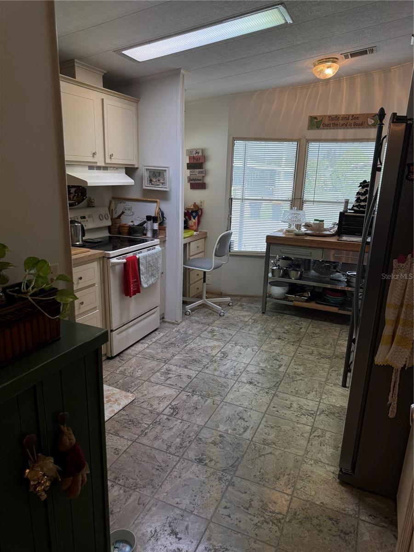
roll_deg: -1.4
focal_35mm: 24
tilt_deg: -14.8
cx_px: 207
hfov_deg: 56.8
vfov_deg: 71.6
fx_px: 383
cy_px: 276
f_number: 1.78
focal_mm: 6.76
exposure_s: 1/120
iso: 100
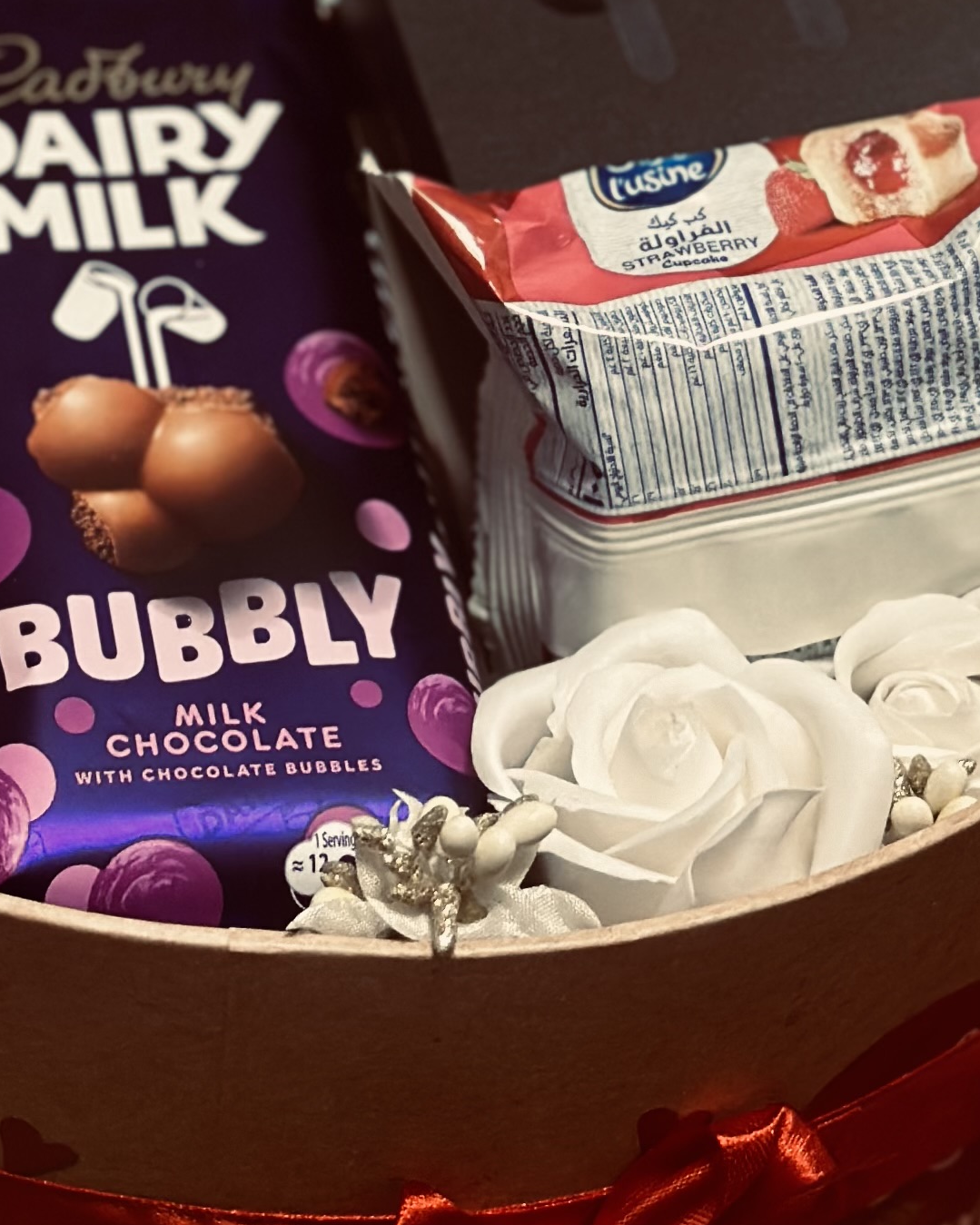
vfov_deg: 13.4
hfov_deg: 11.0
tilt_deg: -41.2
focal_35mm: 140
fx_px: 5076
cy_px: -171
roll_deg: -2.3
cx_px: 121
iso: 160
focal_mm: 6.86
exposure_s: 1/50
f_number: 1.78
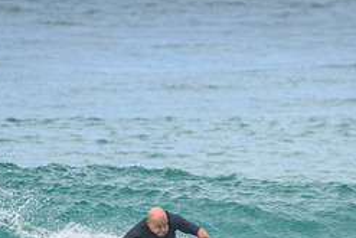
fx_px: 18552
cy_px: 247
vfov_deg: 0.7
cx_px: 189
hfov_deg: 1.1
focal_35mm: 1875
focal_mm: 800
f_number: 11
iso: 1800
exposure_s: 1/3200
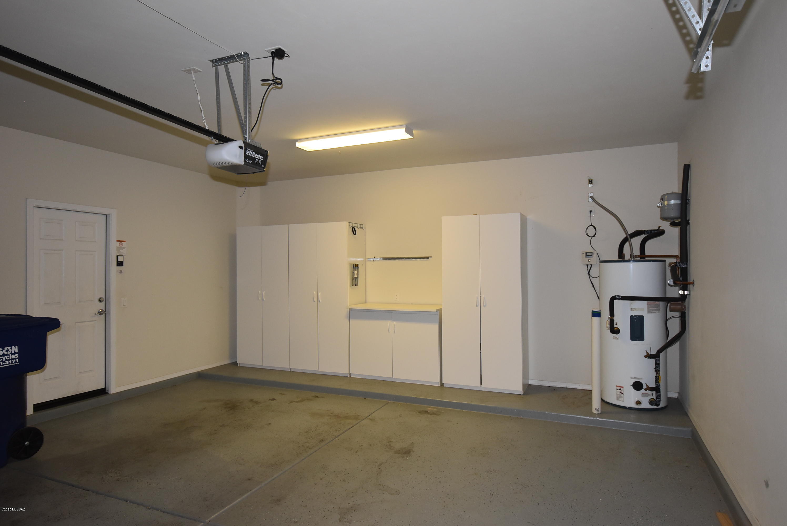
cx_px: 394
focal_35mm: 21
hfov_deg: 81.2
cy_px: 263
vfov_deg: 59.6
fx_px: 459
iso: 800
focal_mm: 14
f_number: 4
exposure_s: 1/60
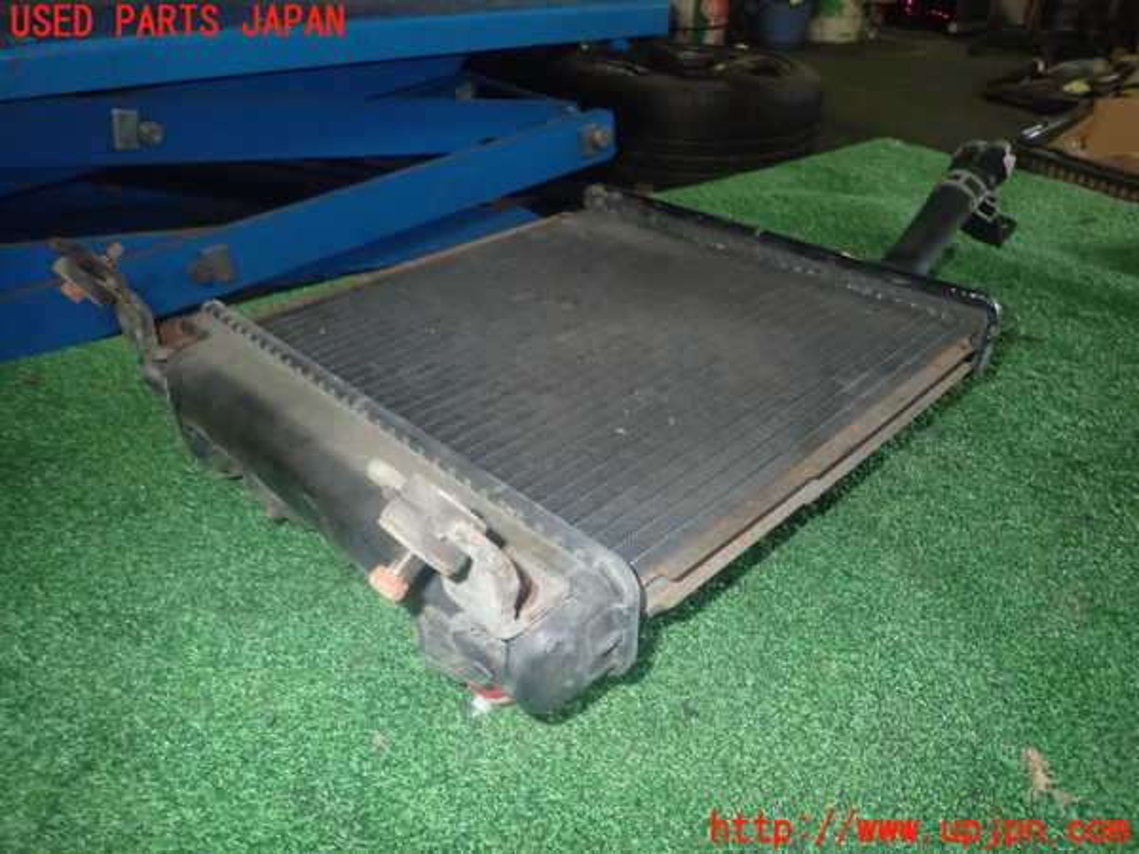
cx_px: 570
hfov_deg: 69.4
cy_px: 427
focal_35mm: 25
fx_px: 823
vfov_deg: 54.9
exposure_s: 1/30
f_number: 5.6
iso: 640
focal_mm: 4.5
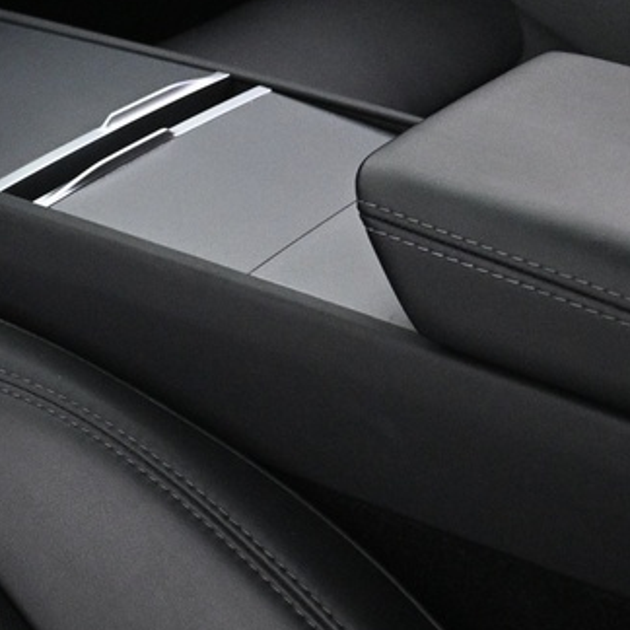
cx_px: -560
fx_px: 2100
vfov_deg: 16.2
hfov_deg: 14.6
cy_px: -177
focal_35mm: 102
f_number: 3.5
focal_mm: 16
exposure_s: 1/20
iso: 1600
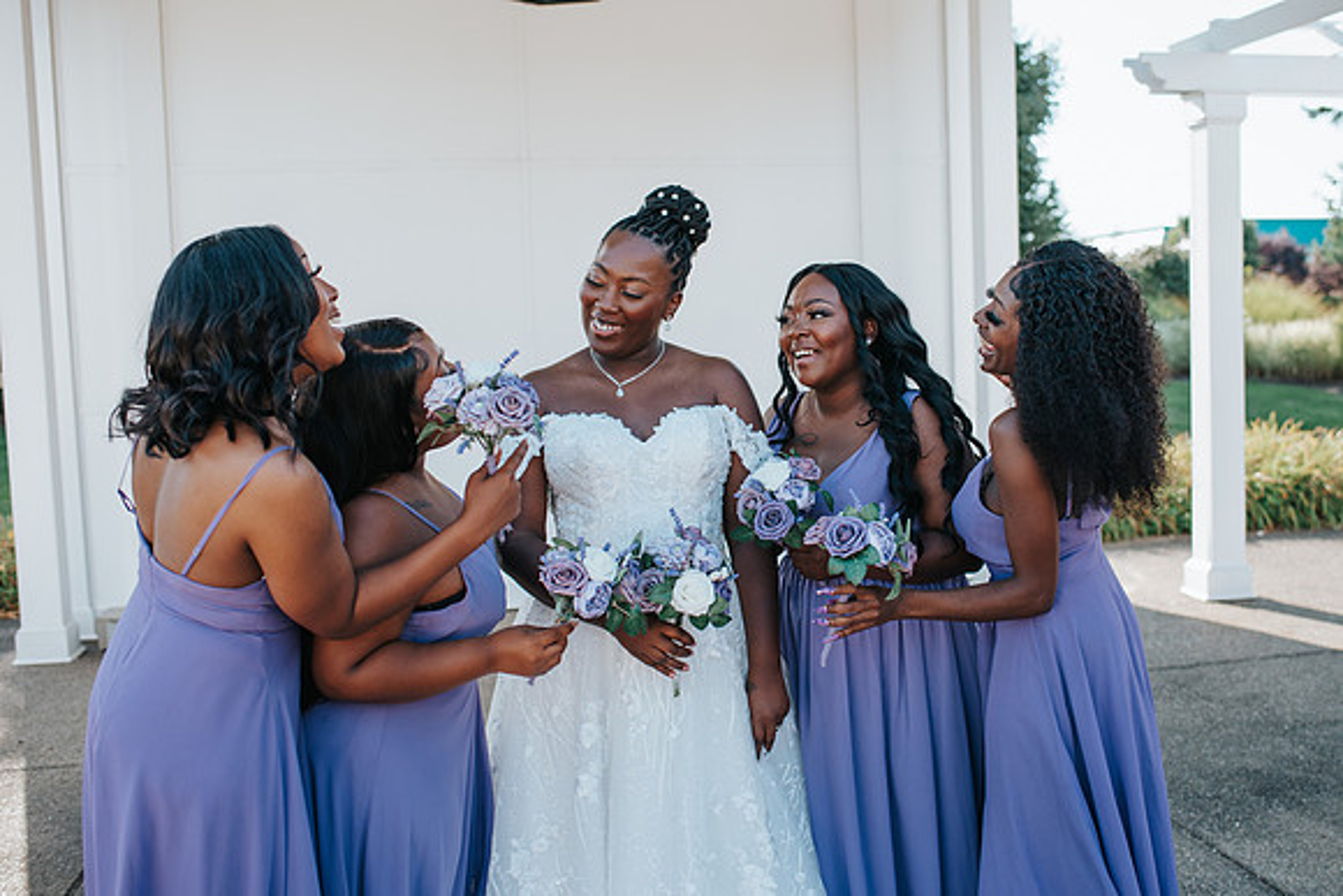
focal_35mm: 40
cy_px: 439
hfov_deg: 48.4
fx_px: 1489
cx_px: 761
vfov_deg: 33.5
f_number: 2.8
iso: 125
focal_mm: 35
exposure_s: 1/640
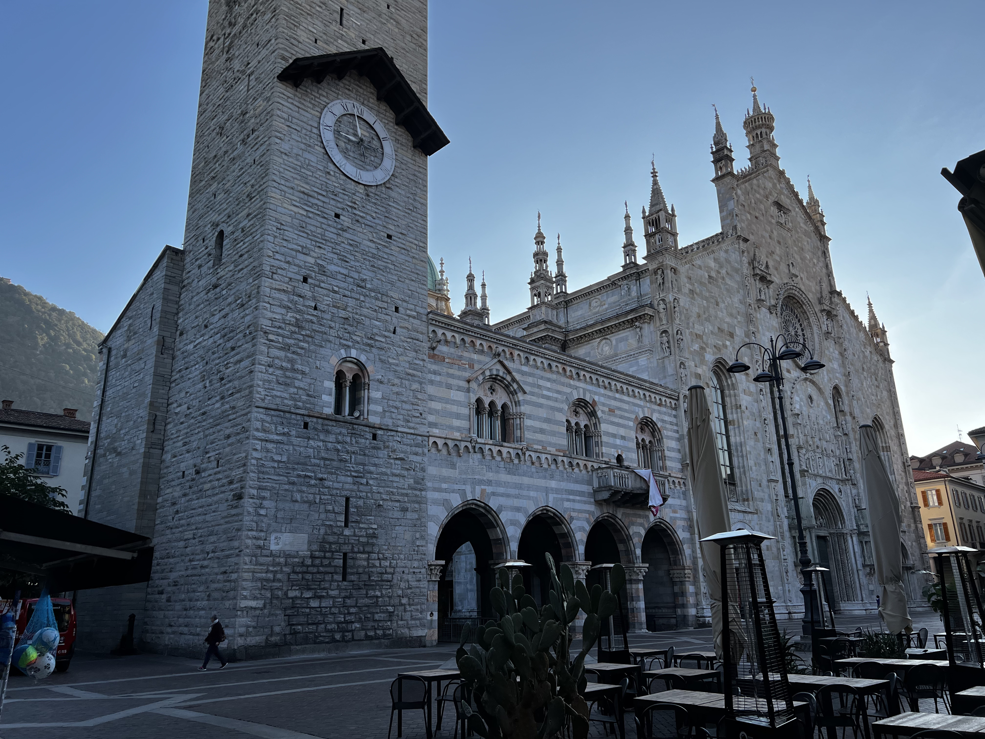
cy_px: 370
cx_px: 492
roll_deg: +1.5
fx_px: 740
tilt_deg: +17.4
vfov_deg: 53.1
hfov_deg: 67.3
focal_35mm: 26
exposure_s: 1/2083
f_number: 1.5
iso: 50
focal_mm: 5.7
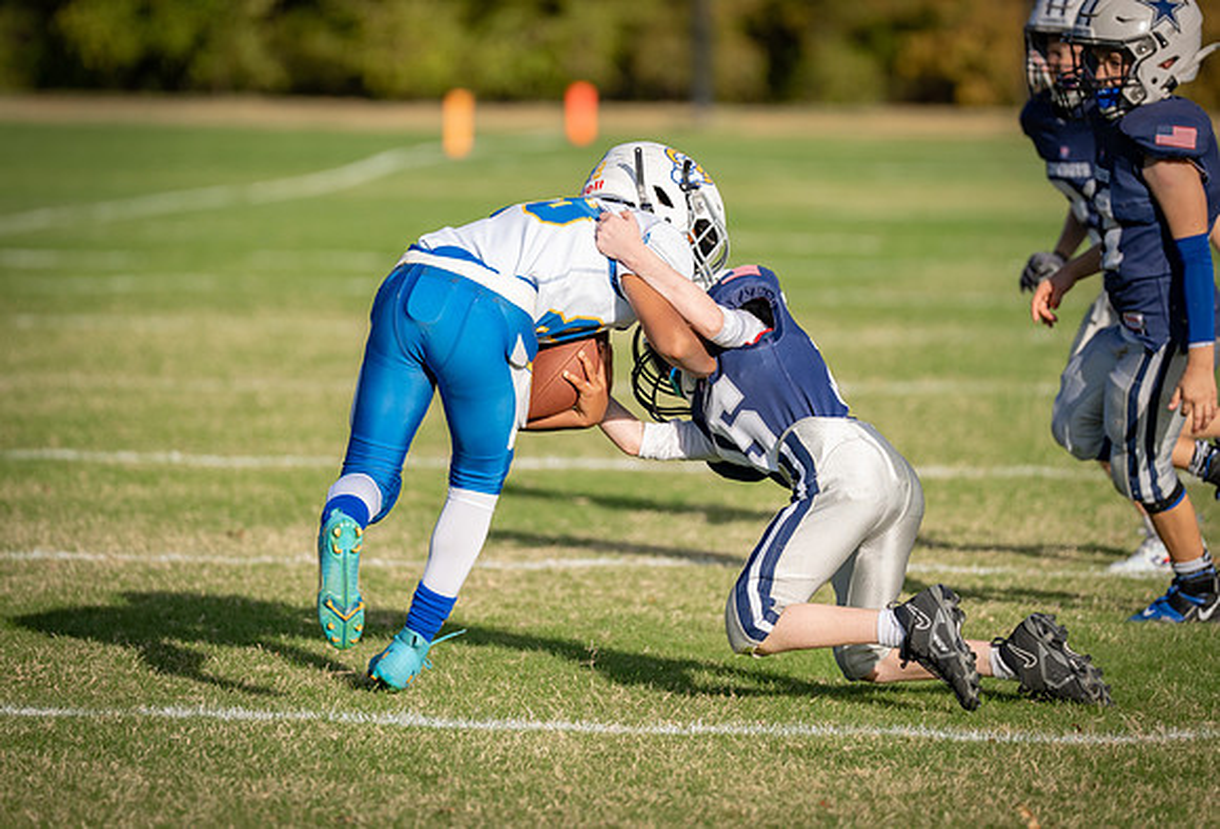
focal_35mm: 265
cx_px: 609
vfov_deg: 5.2
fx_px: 9046
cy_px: 335
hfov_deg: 7.7
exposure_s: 1/2000
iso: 100
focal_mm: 200
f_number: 2.8
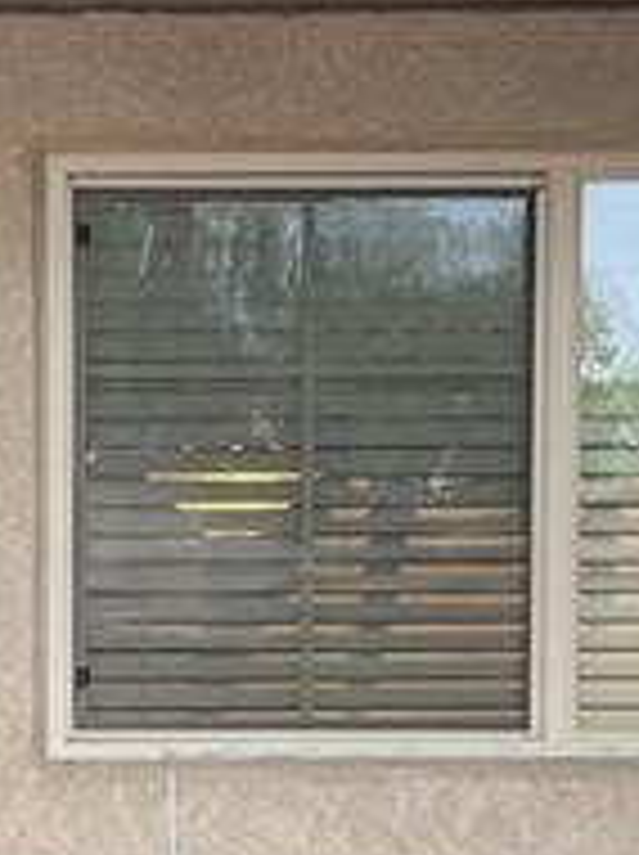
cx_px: -7
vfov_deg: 18.3
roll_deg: +0.3
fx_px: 2590
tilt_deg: -3.0
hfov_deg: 13.8
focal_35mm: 105
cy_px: 837
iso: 40
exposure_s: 1/121
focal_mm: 4.2
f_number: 1.6
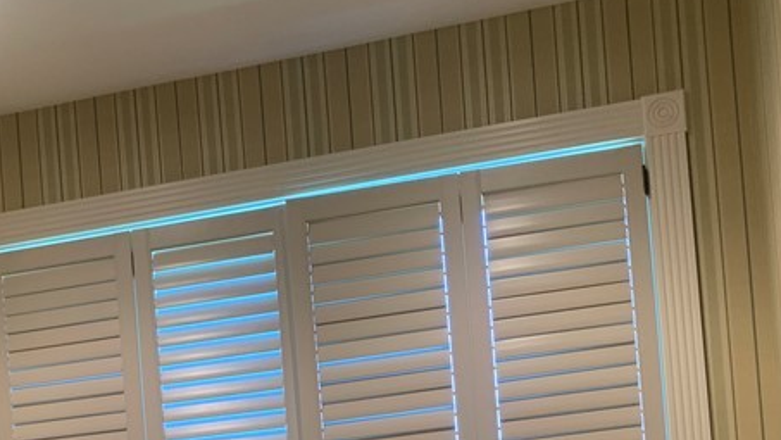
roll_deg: +3.5
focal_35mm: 64
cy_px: 611
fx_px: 1326
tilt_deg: +0.4
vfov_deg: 17.4
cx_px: 203
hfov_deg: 32.3
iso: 80
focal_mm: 4.25
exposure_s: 1/60
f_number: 1.8
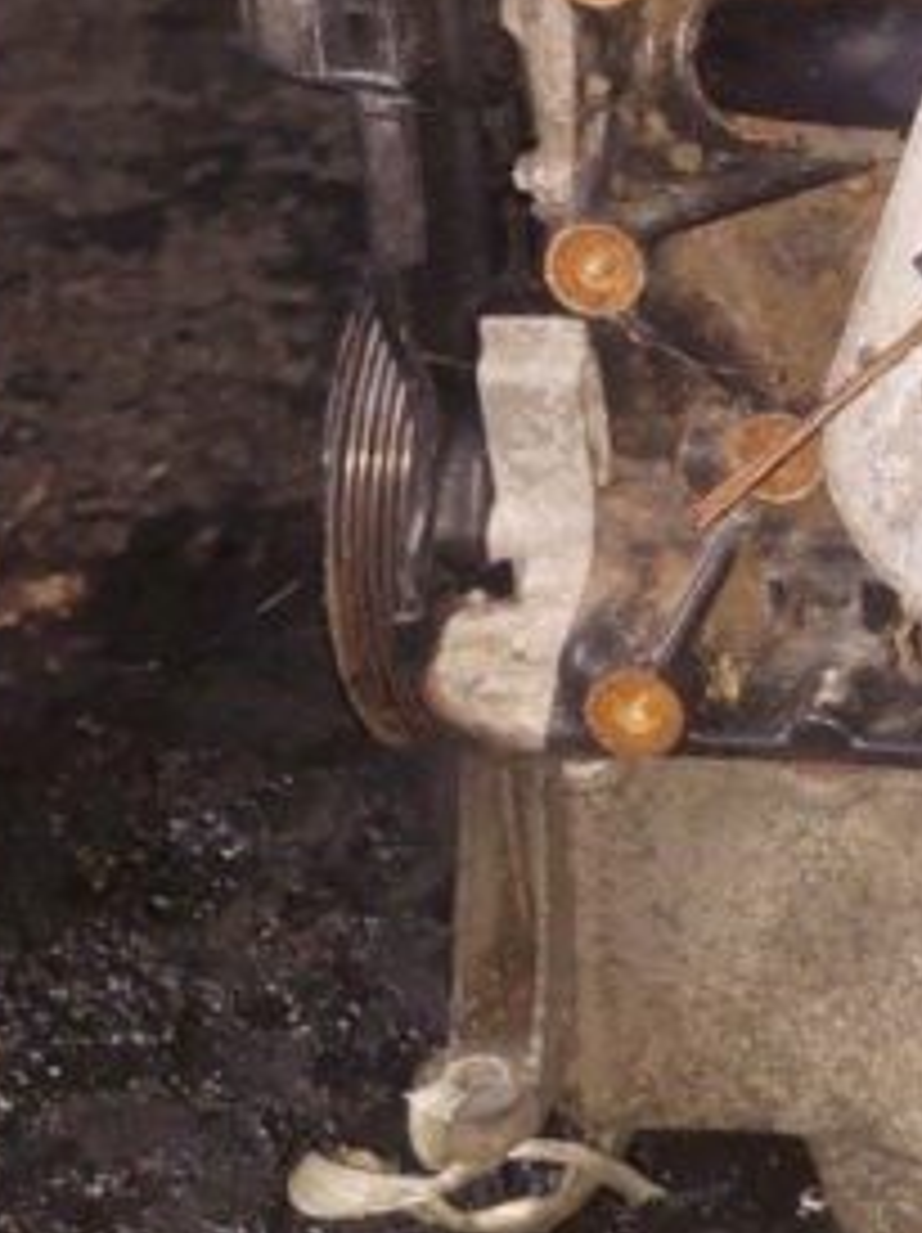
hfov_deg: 18.4
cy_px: -18
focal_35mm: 73
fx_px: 2597
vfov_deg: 25.3
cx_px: 1282
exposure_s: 1/50
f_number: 1.8
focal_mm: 5.23
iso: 320
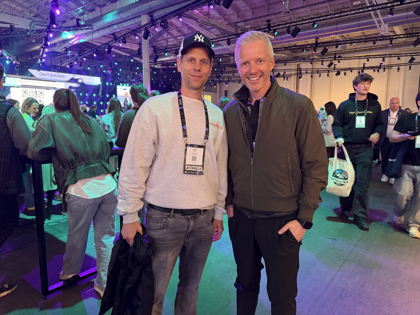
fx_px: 291
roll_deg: +0.4
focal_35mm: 24
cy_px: 158
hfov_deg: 71.6
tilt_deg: -7.4
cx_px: 210
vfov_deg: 56.8
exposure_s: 1/60
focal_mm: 6.76
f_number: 1.78
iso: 800
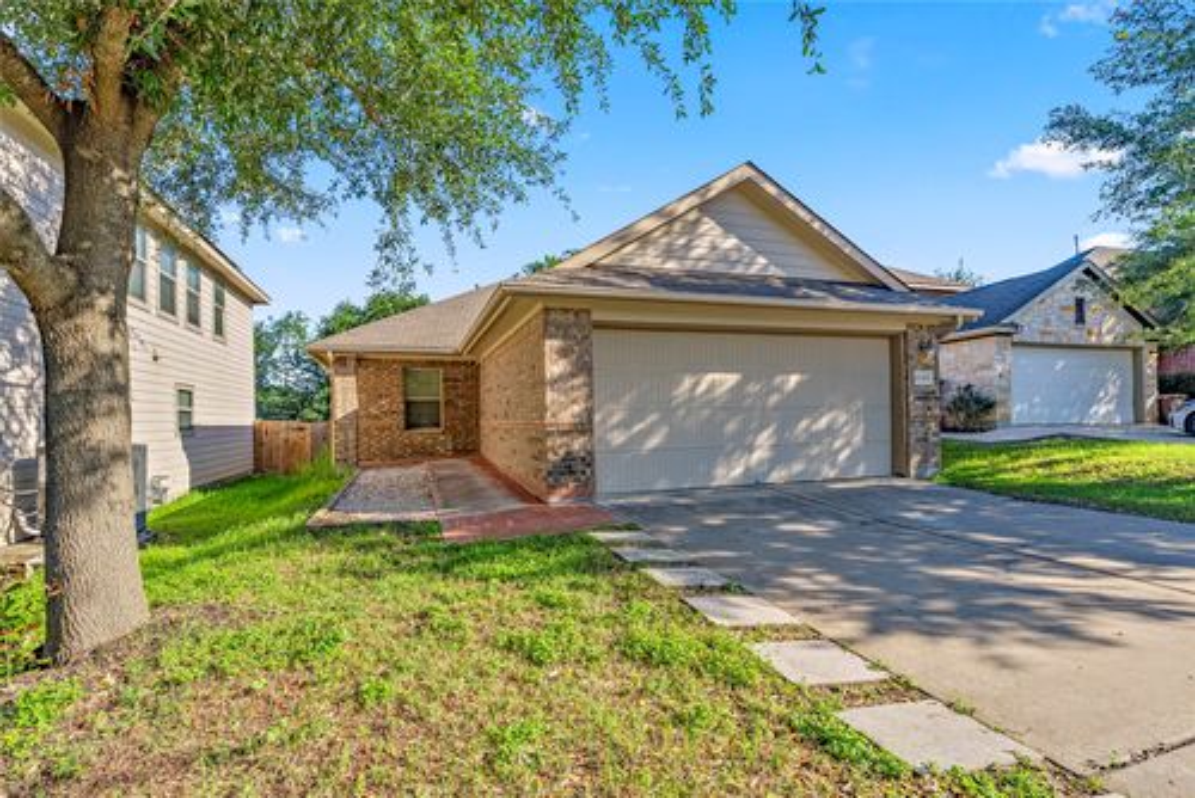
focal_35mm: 16
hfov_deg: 96.0
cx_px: 598
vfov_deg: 73.1
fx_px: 538
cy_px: 399
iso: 100
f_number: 8
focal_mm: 16.2
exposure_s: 1/125
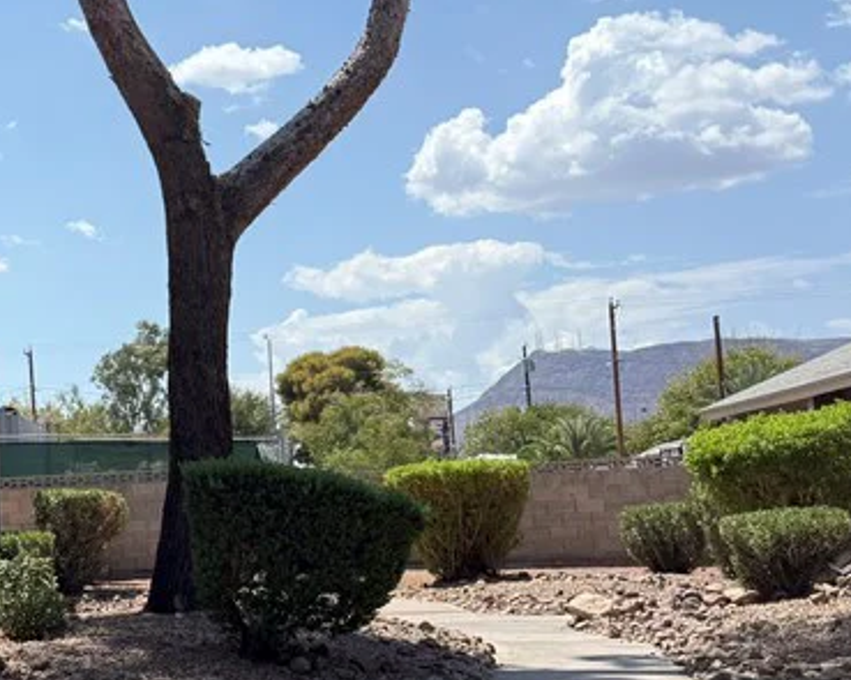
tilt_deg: +3.4
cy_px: 493
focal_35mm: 65
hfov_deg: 25.0
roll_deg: +3.8
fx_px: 1637
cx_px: -277
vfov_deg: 23.3
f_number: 1.78
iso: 80
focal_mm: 6.76
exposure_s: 1/3759
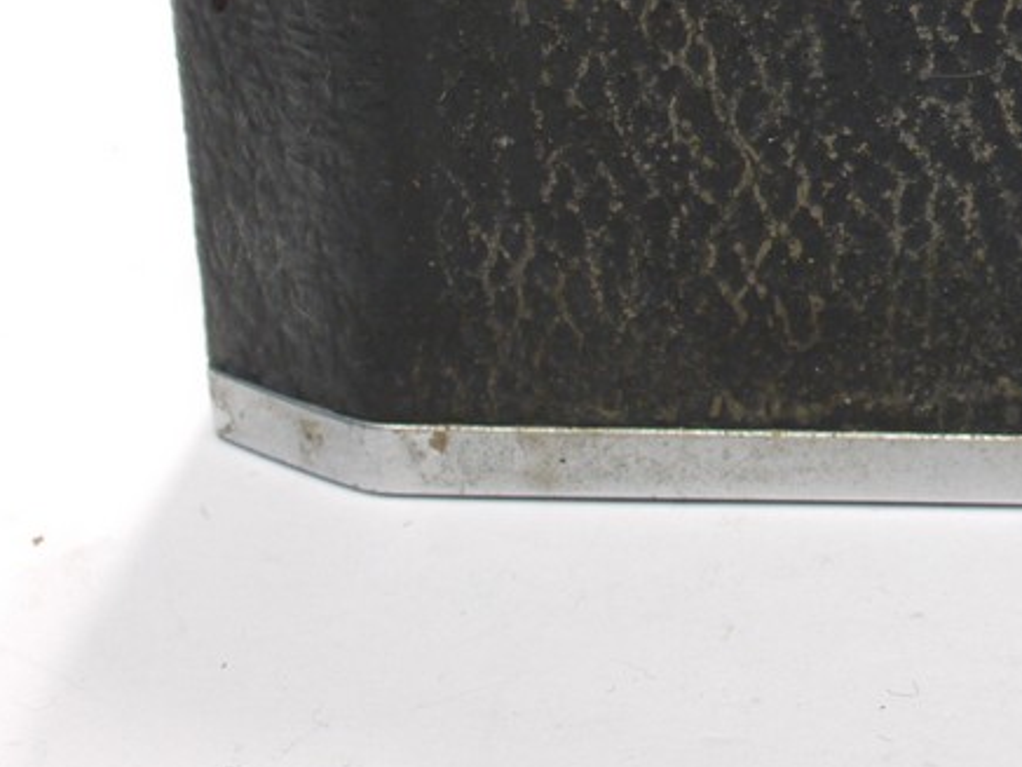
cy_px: -169
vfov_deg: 8.9
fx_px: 4871
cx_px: 1378
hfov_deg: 11.6
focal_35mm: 165
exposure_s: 1/6
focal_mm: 30
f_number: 9
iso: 400
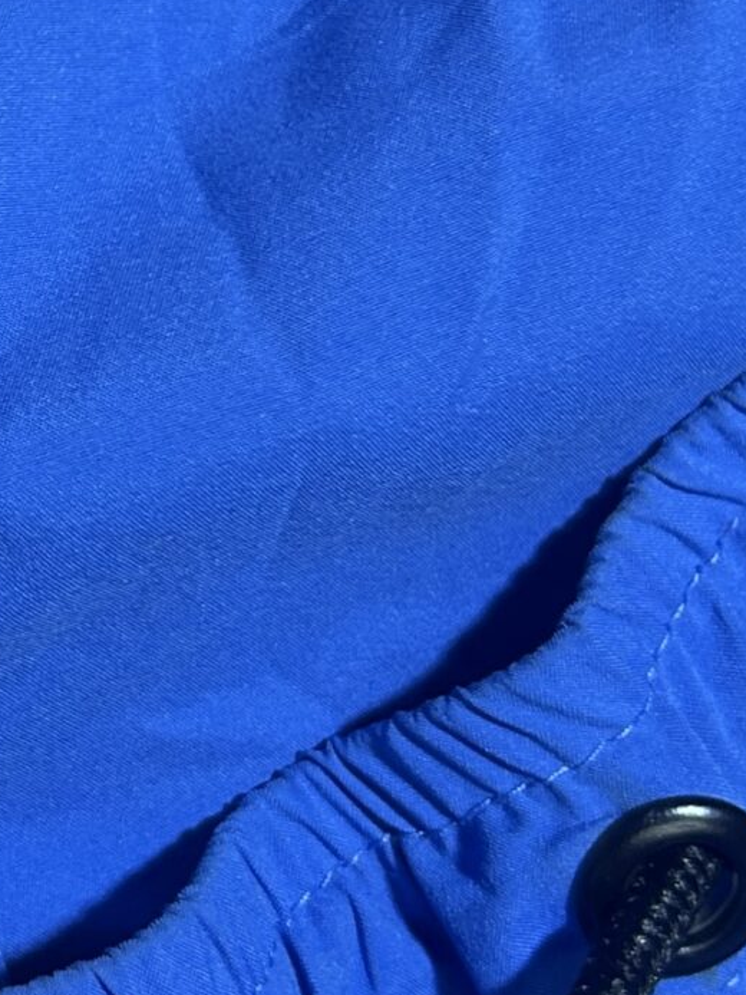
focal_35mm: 96
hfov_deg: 14.7
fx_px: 2758
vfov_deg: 20.3
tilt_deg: -54.5
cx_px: -228
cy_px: 281
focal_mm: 5.7
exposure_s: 1/100
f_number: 1.5
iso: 125
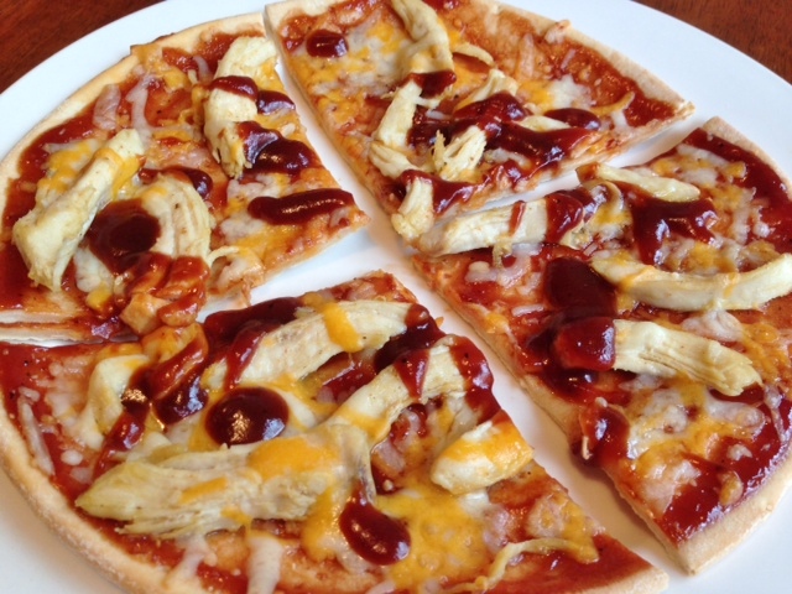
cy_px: 297
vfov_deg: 42.9
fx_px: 755
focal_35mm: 33
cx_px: 396
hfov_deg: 55.4
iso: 64
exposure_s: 1/20
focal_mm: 4.12
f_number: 2.4
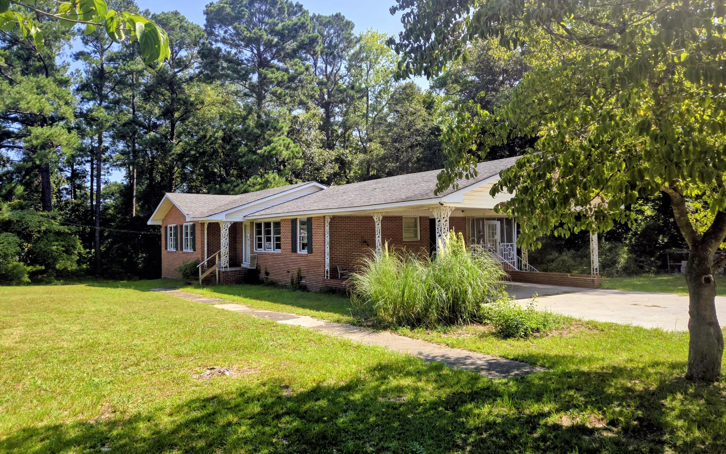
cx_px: 368
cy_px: 217
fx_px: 495
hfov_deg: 72.5
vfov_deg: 49.2
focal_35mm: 25
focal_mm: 5.4
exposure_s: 1/2600
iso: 80
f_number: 1.8
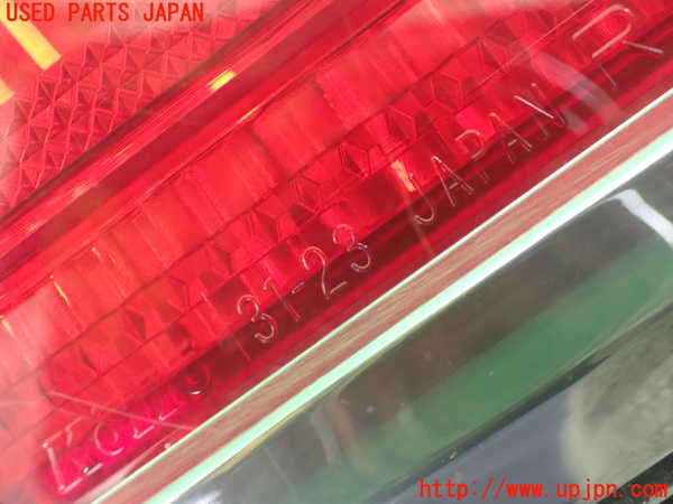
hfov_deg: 40.4
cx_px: 336
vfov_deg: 30.9
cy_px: 252
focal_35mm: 47
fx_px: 914
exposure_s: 1/50
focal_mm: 8.4
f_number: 3.1
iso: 1250
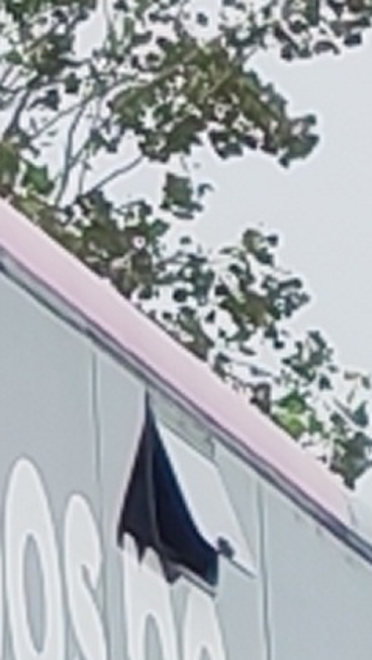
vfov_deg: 3.8
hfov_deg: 2.0
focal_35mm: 568
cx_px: -2537
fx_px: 9945
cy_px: 945
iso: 50
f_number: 1.9
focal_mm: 6.12
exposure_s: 1/400
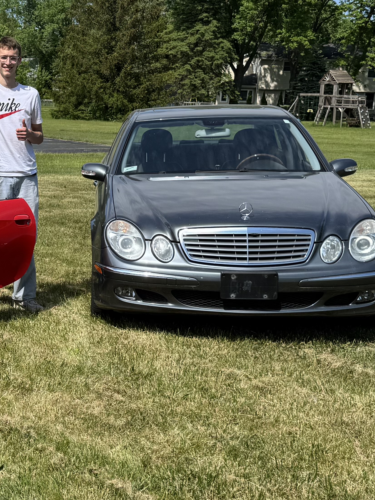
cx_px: -55
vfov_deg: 31.2
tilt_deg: -11.3
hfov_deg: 22.1
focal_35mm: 62
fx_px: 896
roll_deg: -1.7
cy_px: 254
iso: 80
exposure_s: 1/4049
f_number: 1.78
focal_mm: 6.76
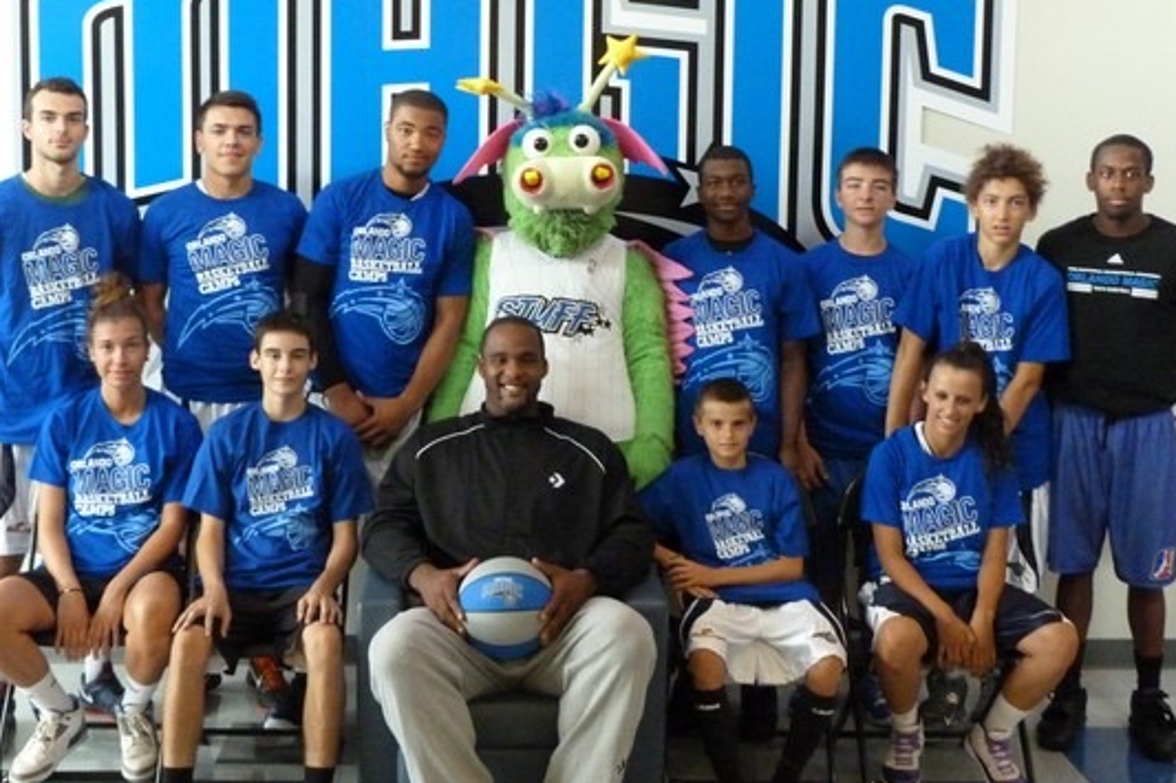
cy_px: 267
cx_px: 538
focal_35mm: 45
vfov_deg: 29.7
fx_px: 1469
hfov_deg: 43.6
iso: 800
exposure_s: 1/50
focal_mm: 6.5
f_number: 3.1
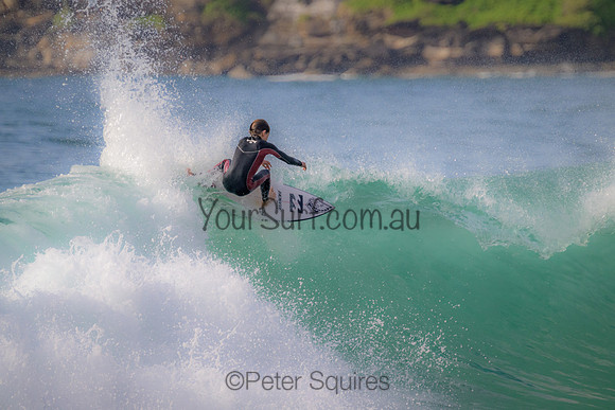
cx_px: 308
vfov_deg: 1.7
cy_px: 205
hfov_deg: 2.6
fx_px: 13669
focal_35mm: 800
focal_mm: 800
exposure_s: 1/2000
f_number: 11
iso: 1400
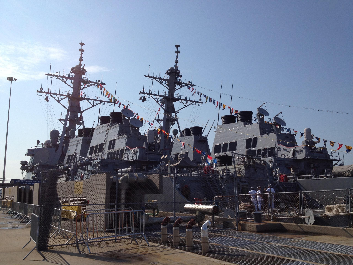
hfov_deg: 52.6
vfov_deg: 40.7
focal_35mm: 35
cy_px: 132
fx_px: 357
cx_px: 176
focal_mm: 4.28
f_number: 2.4
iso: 64
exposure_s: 1/3247
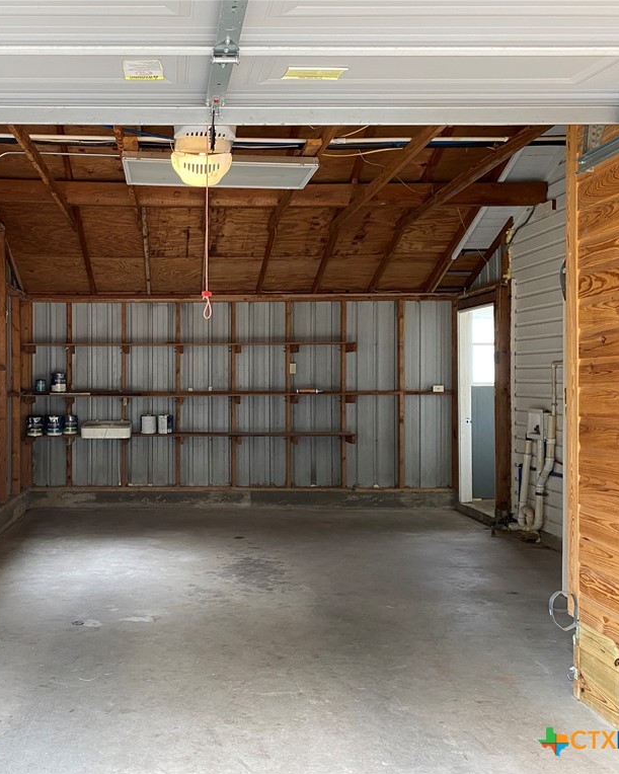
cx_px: 167
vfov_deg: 52.8
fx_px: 779
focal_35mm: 34
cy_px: 388
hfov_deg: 42.2
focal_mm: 4.25
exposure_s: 1/73
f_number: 1.8
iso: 125
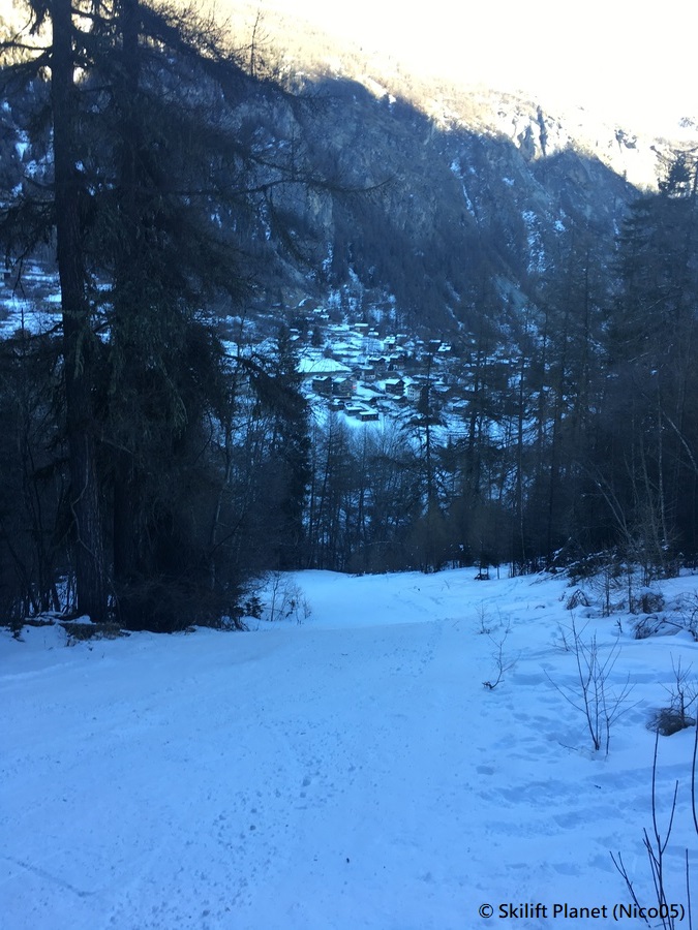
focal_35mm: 29
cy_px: 465
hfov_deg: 48.2
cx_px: 349
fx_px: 780
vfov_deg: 61.7
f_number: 2.2
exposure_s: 1/111
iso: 25
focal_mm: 4.15
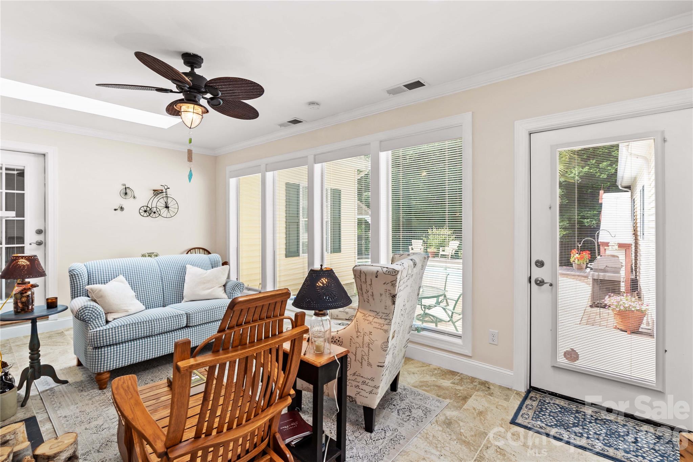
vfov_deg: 73.7
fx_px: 308
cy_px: 231
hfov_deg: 96.7
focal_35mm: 16
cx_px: 346
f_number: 8
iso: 100
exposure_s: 1/13
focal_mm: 16
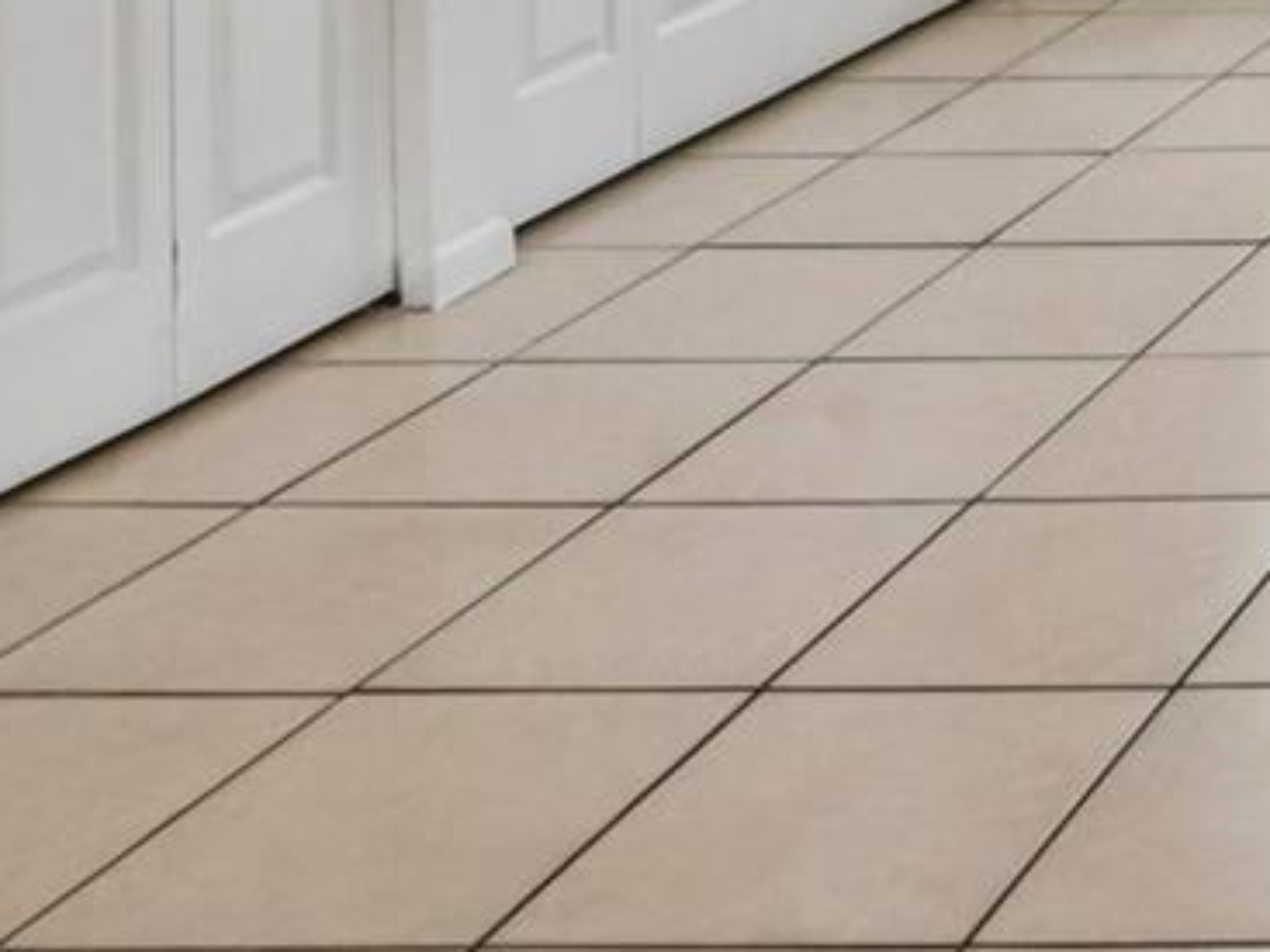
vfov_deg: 18.1
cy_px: -685
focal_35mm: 67
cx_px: 2419
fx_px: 2457
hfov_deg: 19.5
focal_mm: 16
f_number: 8
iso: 400
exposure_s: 1/40
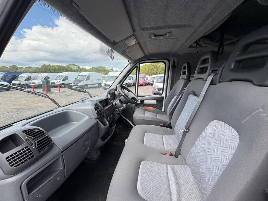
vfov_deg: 85.7
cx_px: 134
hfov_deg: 102.1
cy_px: 100
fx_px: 108
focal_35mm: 14
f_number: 2.2
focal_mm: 2.22
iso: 50
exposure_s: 1/430
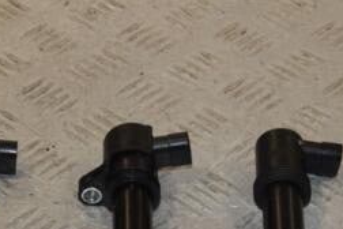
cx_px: 88
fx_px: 1429
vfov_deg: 9.1
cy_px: 249
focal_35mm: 150
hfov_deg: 13.6
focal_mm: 42
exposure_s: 1/200
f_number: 9
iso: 800
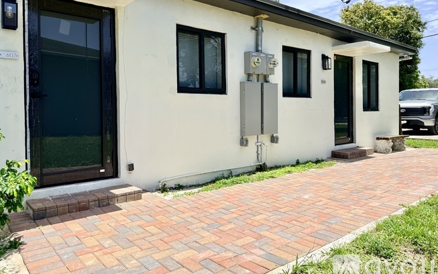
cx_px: 218
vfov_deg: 47.4
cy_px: 113
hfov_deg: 70.4
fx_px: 310
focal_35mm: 26
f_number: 1.78
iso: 80
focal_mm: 6.76
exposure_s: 1/3584
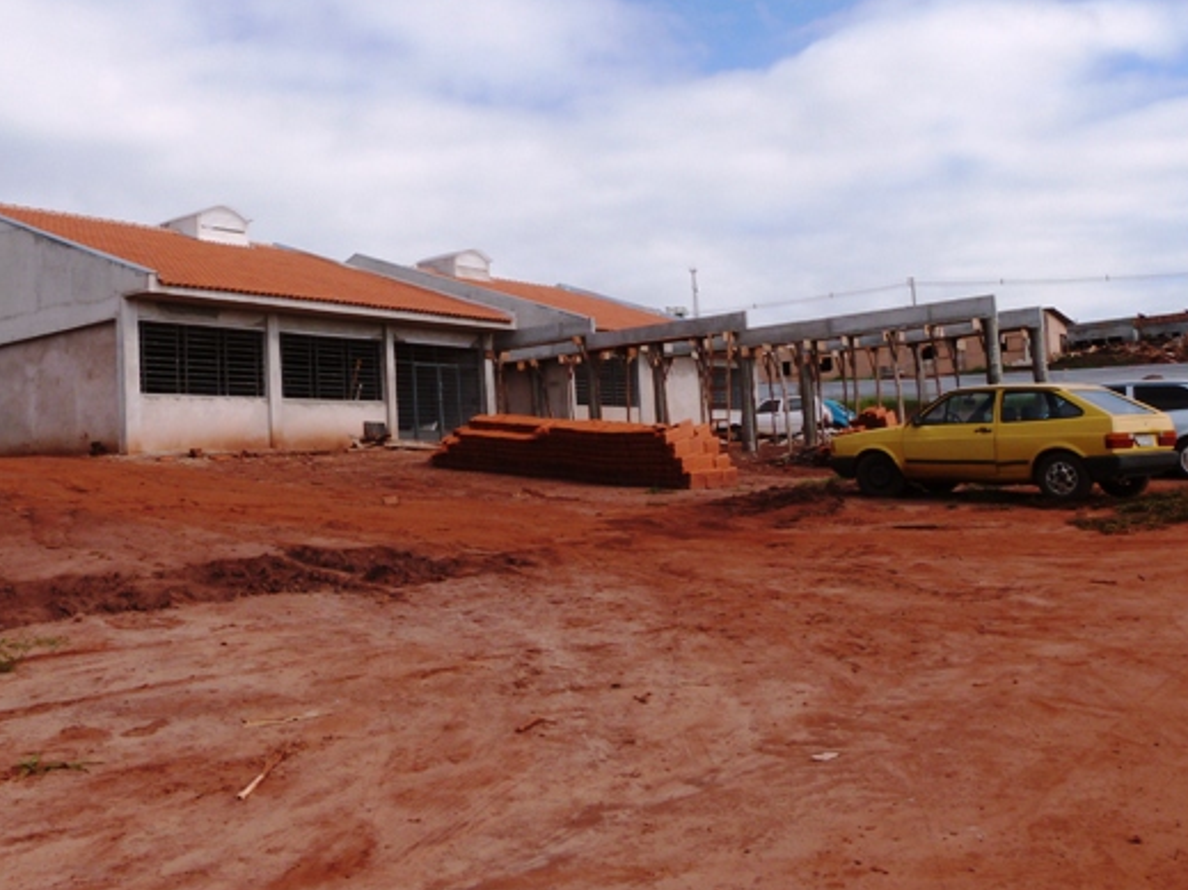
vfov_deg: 38.5
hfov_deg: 49.9
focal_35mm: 37
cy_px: 373
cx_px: 490
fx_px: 1270
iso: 100
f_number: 5.6
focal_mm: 5.2
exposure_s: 1/400
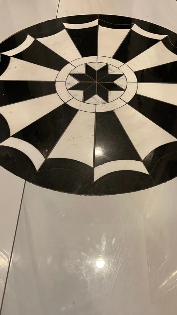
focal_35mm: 31
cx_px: 96
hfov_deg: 37.7
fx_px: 259
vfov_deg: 62.6
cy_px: 162
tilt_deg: -56.1
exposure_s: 1/60
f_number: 1.6
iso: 320
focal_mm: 5.1
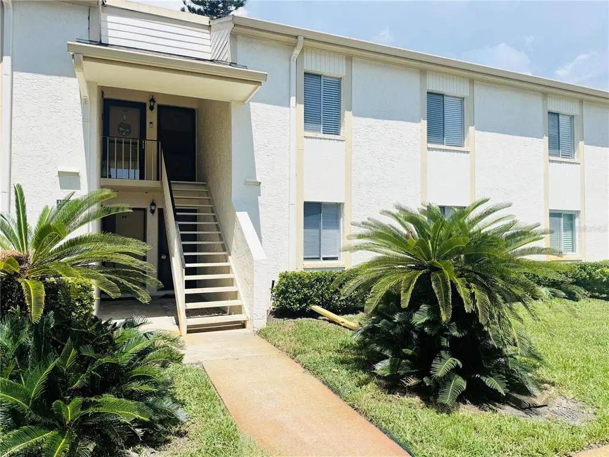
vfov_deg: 56.8
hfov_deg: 71.6
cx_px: 304
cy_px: 228
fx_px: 422
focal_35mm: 24
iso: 80
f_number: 1.78
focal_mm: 6.76
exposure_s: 1/7937
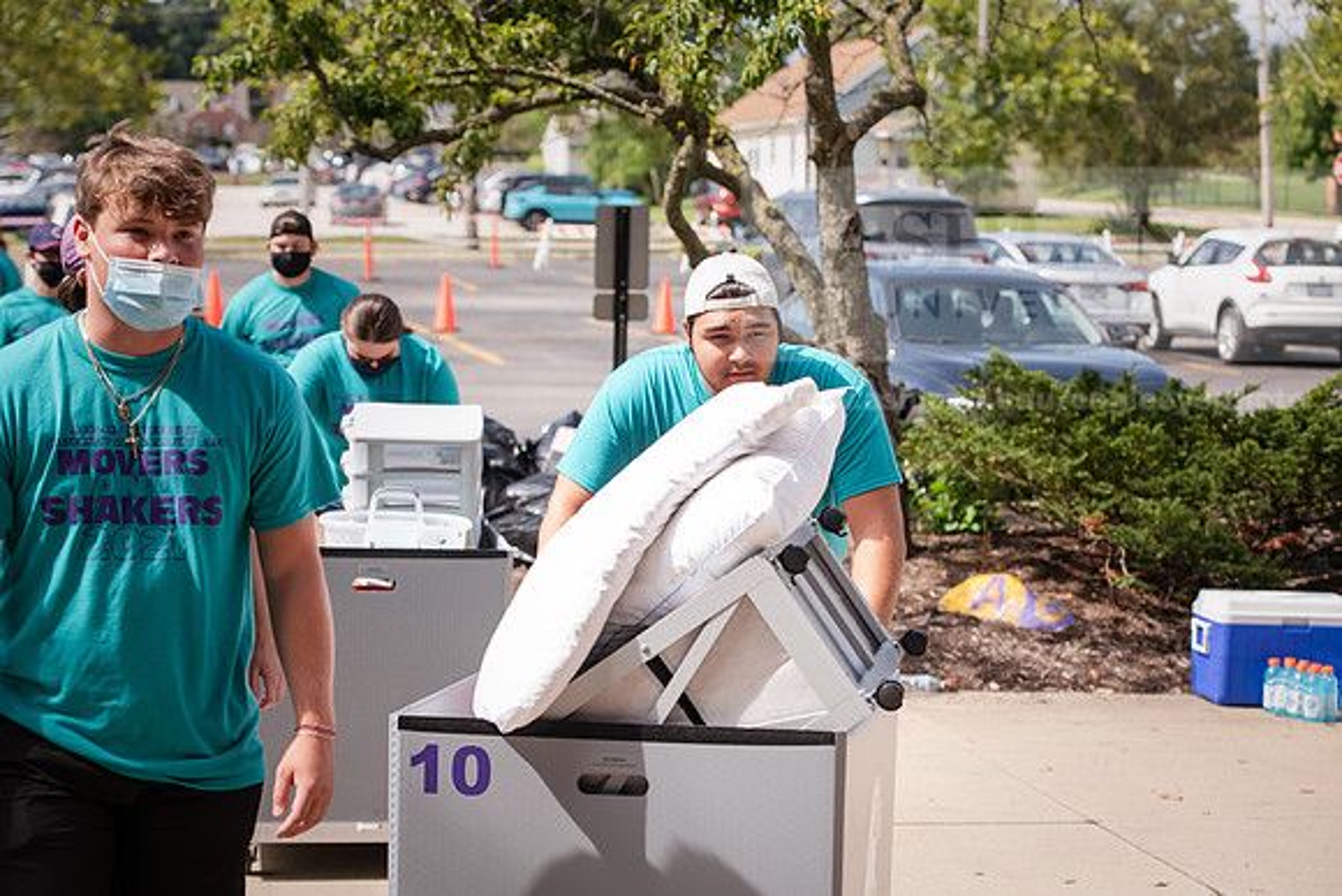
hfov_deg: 26.0
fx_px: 2908
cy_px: 448
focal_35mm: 78
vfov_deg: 17.5
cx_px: 671
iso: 125
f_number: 5
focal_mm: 78
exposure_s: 1/400
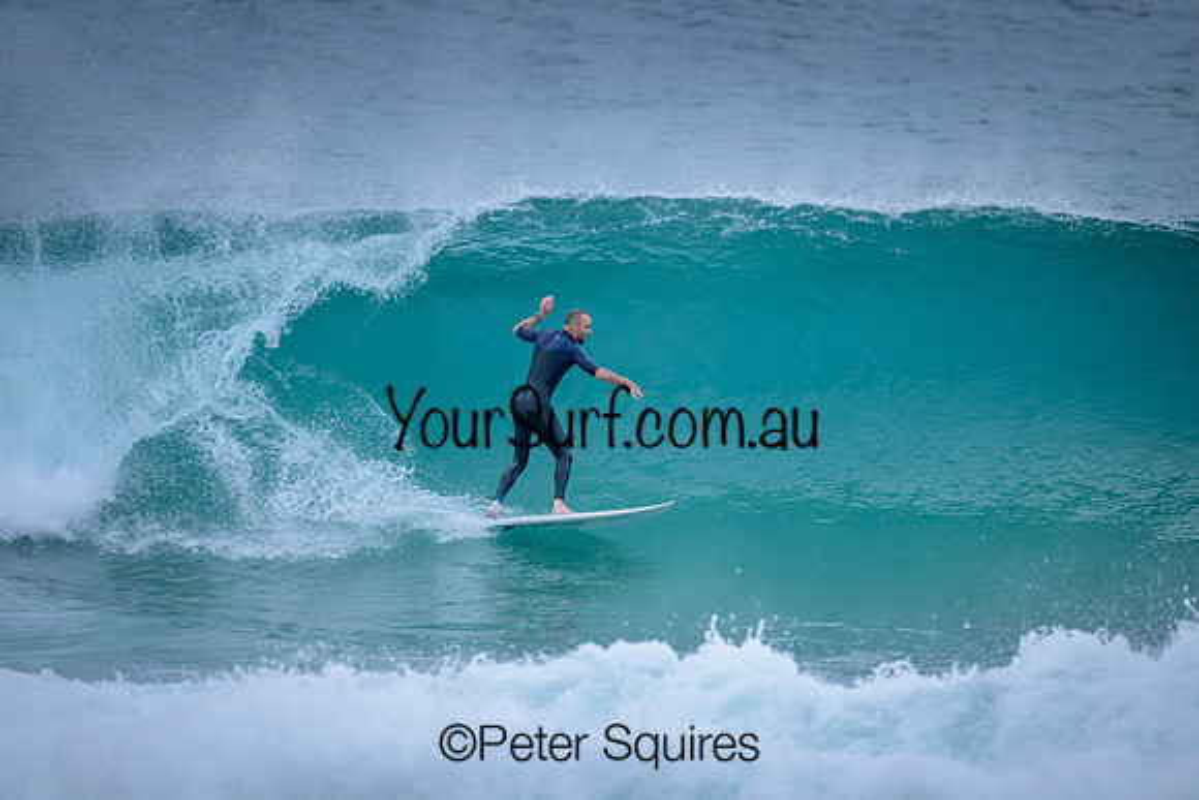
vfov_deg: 1.7
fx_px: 26649
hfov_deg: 2.6
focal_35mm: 800
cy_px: 400
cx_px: 600
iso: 1600
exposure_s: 1/2000
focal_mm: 800
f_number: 6.3
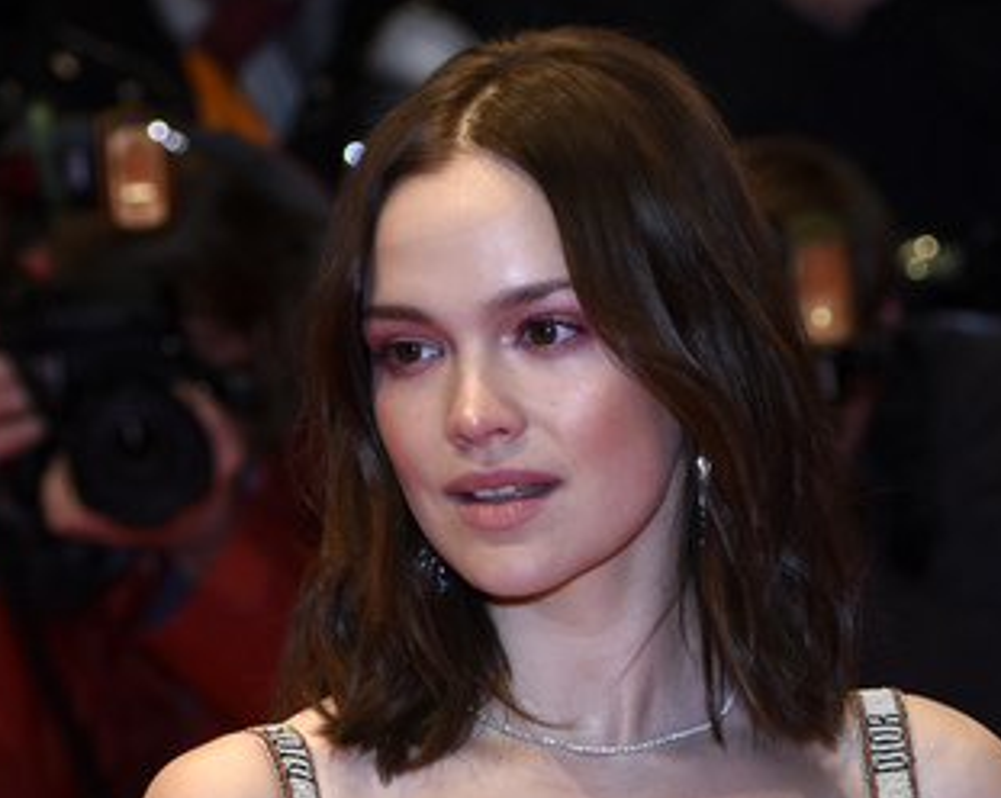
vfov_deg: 10.8
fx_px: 4231
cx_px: 426
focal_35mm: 143
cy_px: 473
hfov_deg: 13.5
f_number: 3.2
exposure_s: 1/400
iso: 640
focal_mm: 70
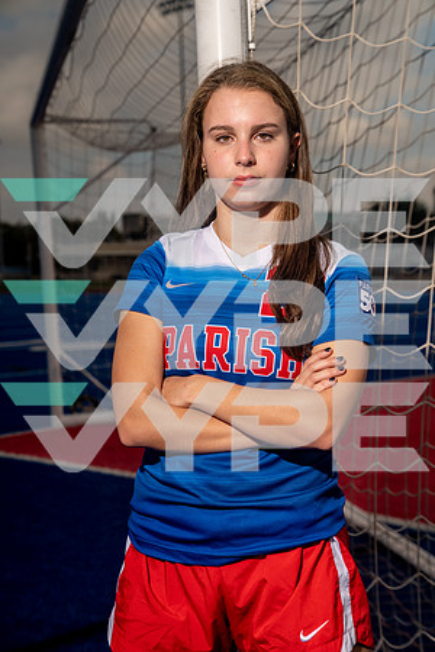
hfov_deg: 20.9
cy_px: 326
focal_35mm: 65
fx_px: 1178
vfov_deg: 31.0
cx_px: 218
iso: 100
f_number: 5.6
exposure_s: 1/250
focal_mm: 65
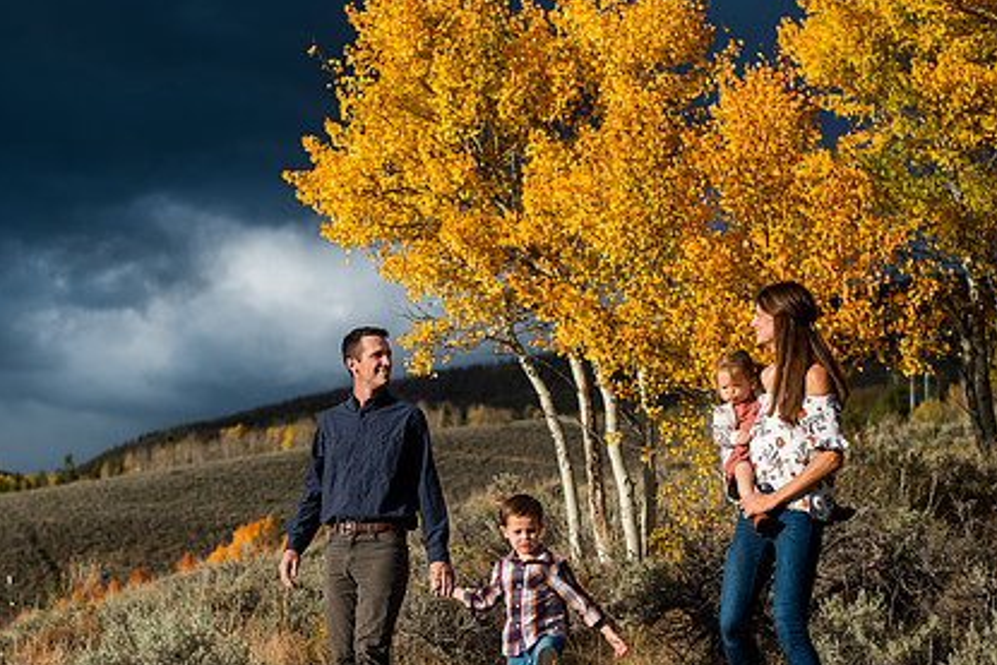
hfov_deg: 26.5
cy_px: 410
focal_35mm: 76
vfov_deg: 17.9
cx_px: 359
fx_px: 2105
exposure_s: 1/2500
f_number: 2.2
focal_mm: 50
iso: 100
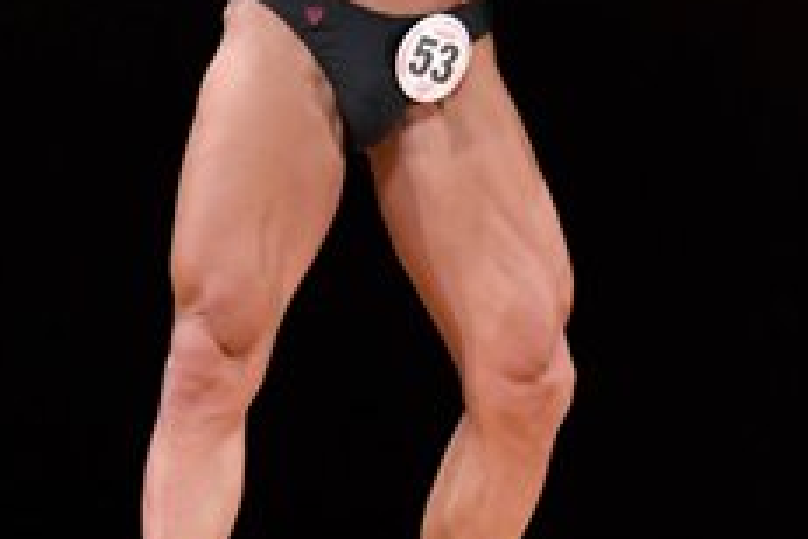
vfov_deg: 1.7
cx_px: 306
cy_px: 94
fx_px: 18089
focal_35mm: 806
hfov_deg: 2.6
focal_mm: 160
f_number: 5.6
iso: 4000
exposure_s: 1/400
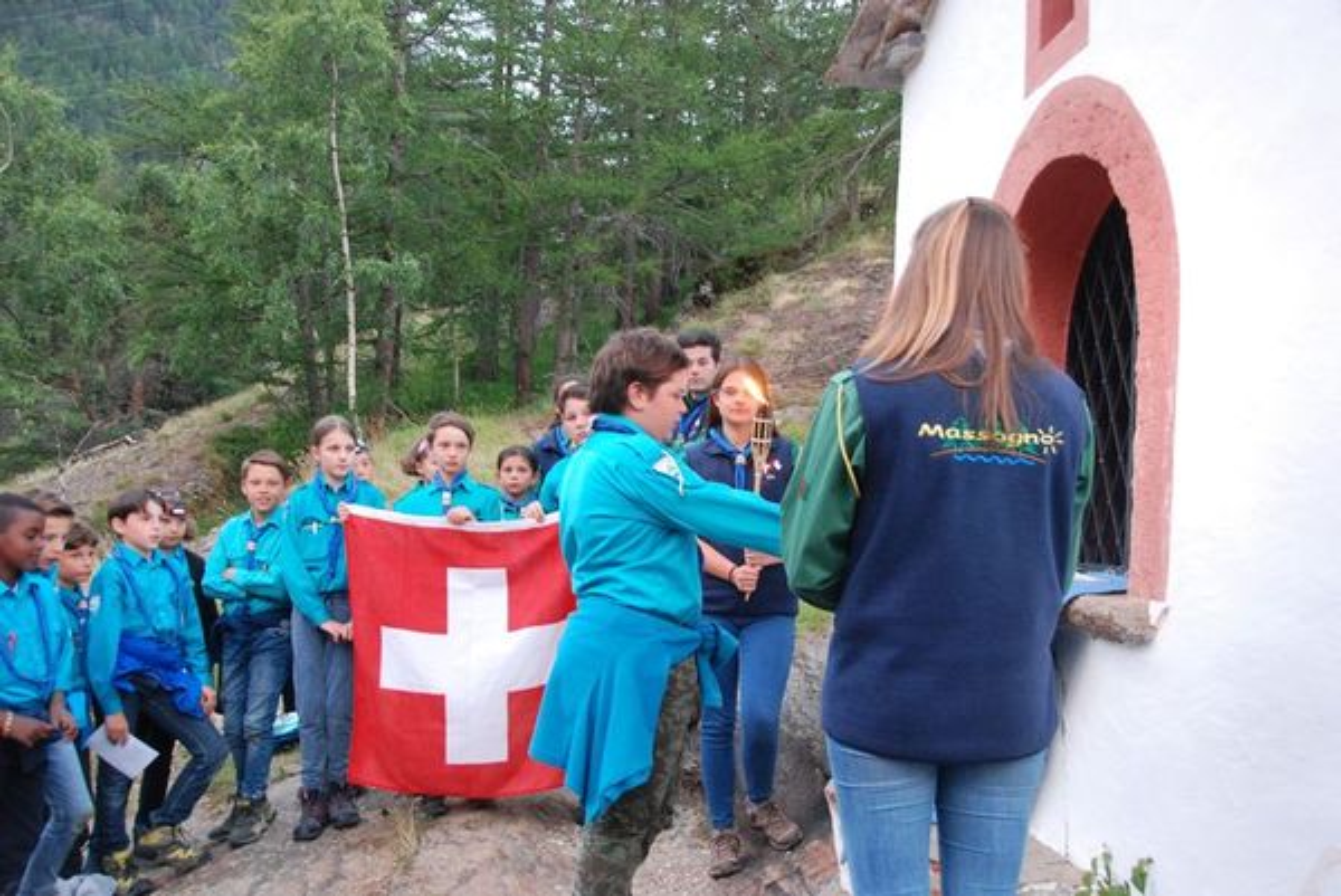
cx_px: 670
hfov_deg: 53.1
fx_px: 1342
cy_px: 448
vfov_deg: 36.9
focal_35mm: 36
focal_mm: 24
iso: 640
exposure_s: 1/10
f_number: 3.8
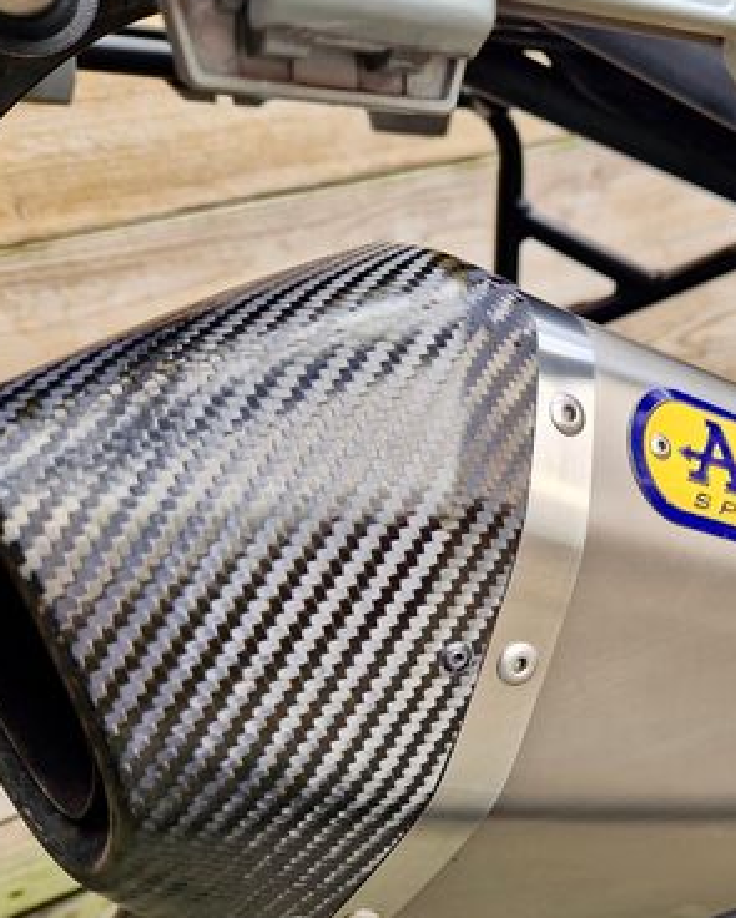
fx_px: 1061
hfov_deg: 35.9
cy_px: 559
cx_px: 666
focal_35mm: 39
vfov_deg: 46.5
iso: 50
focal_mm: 5.4
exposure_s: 1/180
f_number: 1.8
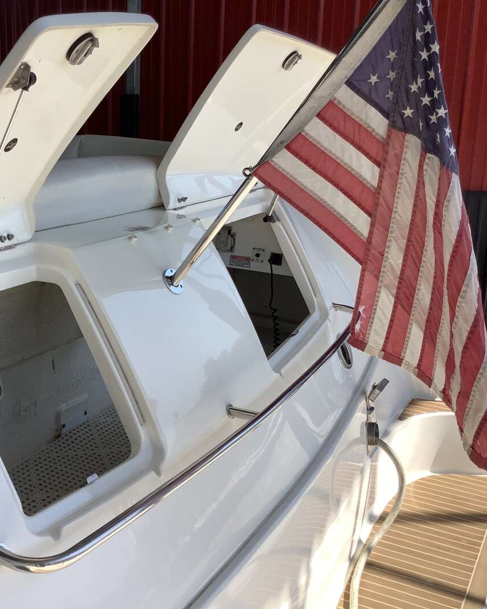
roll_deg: +0.0
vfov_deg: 44.8
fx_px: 739
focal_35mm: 41
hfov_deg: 35.6
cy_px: 302
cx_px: 117
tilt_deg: -14.4
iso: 25
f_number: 2.4
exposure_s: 1/1164
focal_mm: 3.3
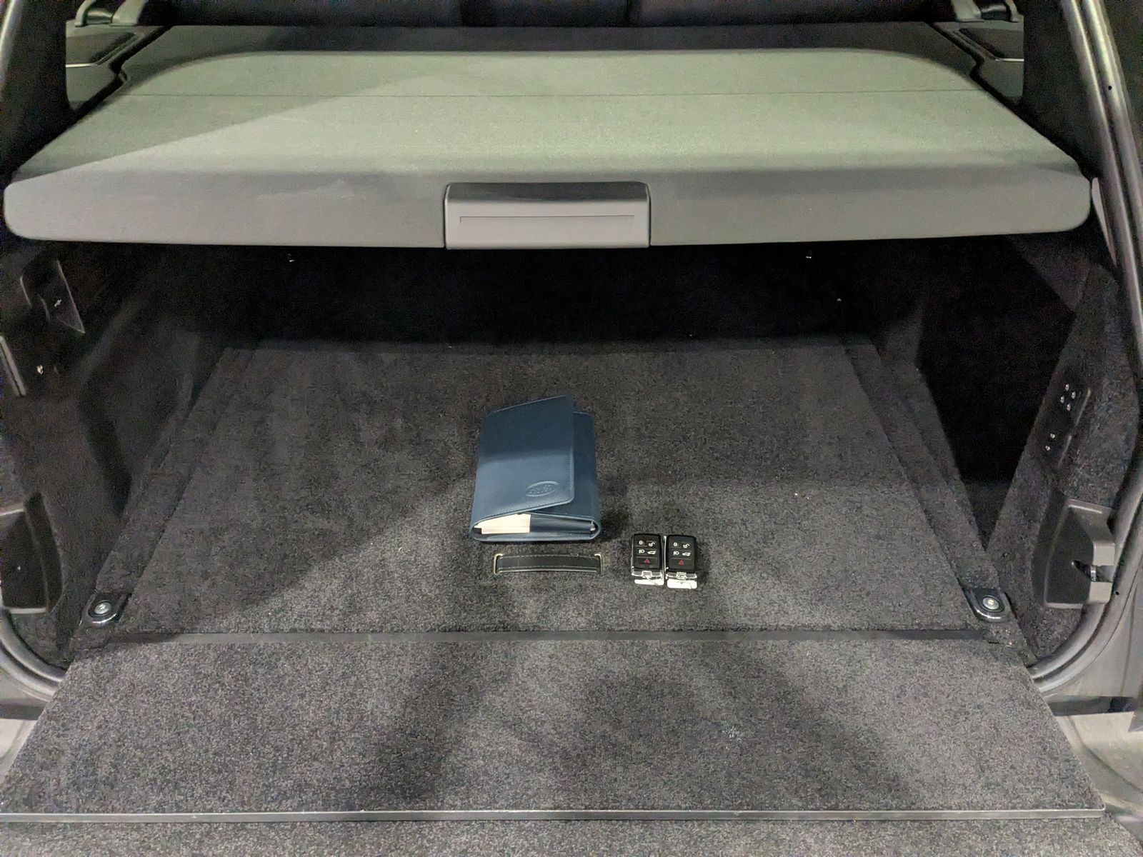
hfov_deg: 65.3
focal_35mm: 27
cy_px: 428
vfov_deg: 51.4
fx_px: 892
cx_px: 572
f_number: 1.73
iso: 1390
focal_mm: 4.38
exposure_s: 1/120
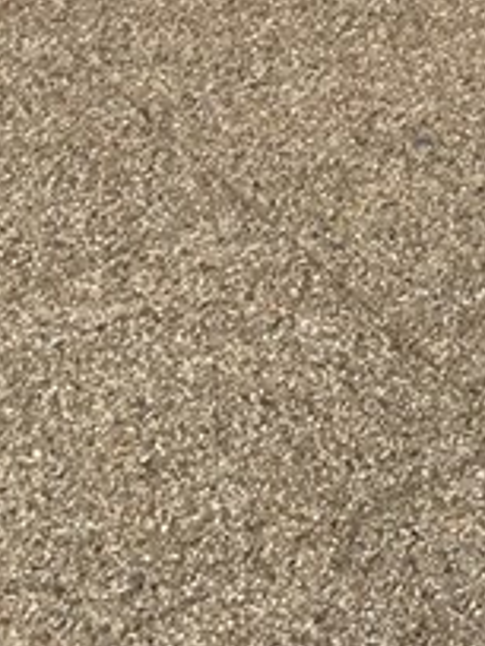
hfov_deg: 7.6
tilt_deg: -17.2
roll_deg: -3.1
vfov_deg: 9.8
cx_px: 1125
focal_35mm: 182
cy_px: -814
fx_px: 3400
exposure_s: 1/565
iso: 25
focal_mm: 4.15
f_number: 2.2
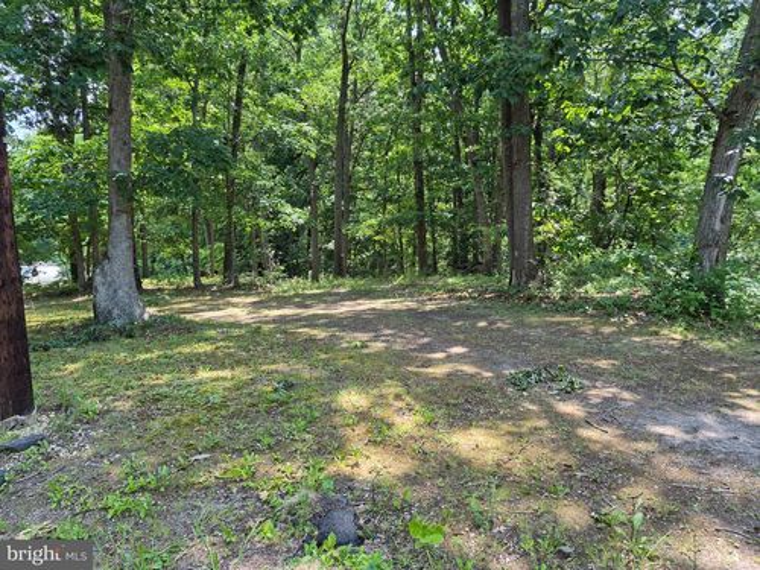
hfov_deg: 73.9
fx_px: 505
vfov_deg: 58.9
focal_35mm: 23
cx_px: 380
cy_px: 285
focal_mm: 5.4
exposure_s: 1/359
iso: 50
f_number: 1.8
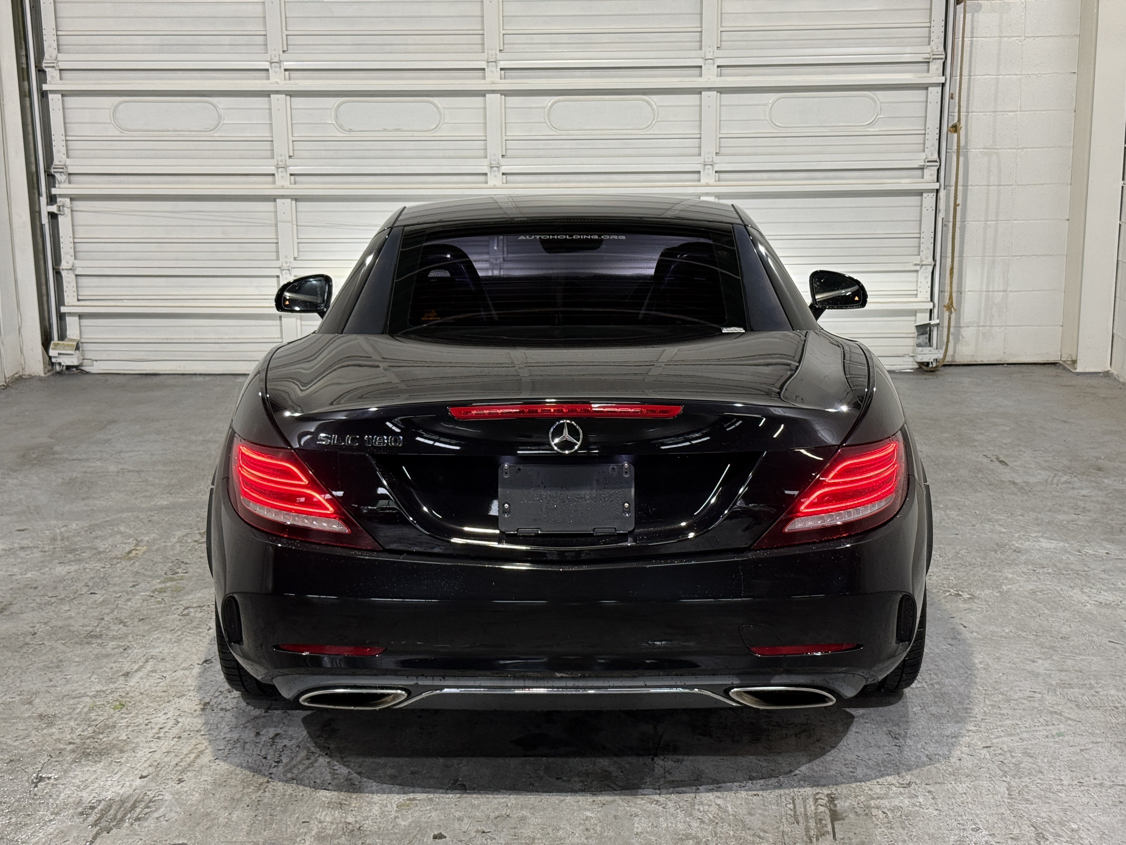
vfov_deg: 30.3
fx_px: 1561
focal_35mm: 48
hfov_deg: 39.7
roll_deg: +0.4
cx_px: 563
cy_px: 422
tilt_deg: -11.9
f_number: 1.78
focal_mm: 6.76
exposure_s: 1/60
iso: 125
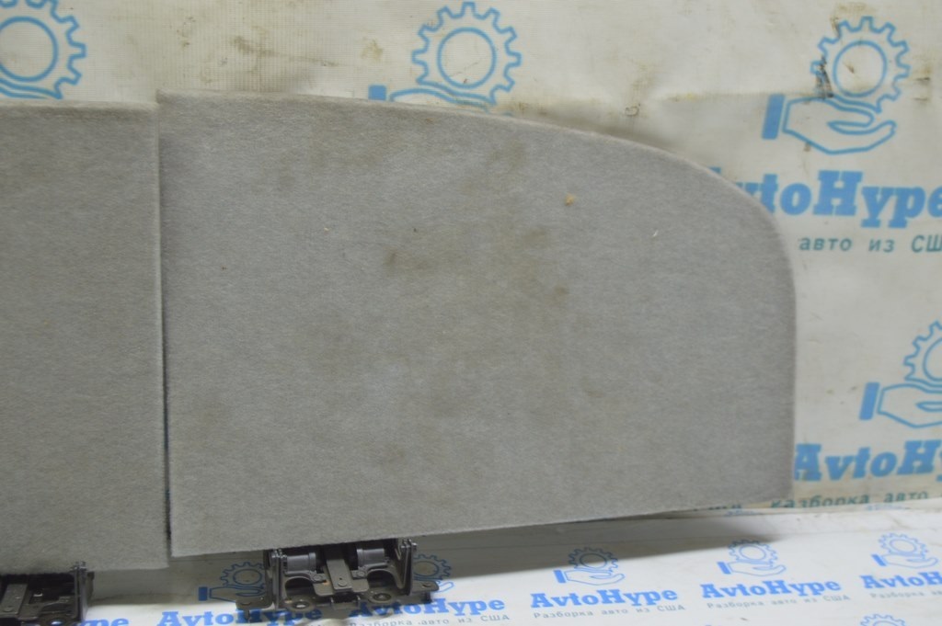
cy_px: 313
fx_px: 1255
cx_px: 471
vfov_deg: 28.0
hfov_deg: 41.1
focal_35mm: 48
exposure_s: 1/20
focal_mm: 32
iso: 400
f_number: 5.6
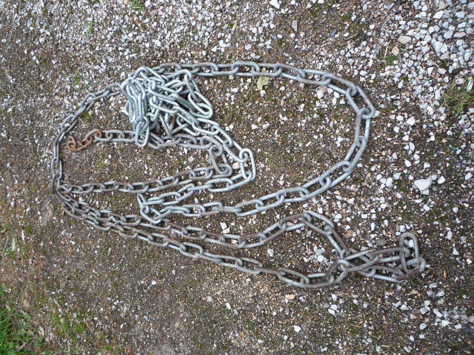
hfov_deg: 60.0
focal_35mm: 30
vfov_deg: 46.8
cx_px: 237
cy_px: 178
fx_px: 411
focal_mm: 5.2
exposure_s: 1/30
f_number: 3.3
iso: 160
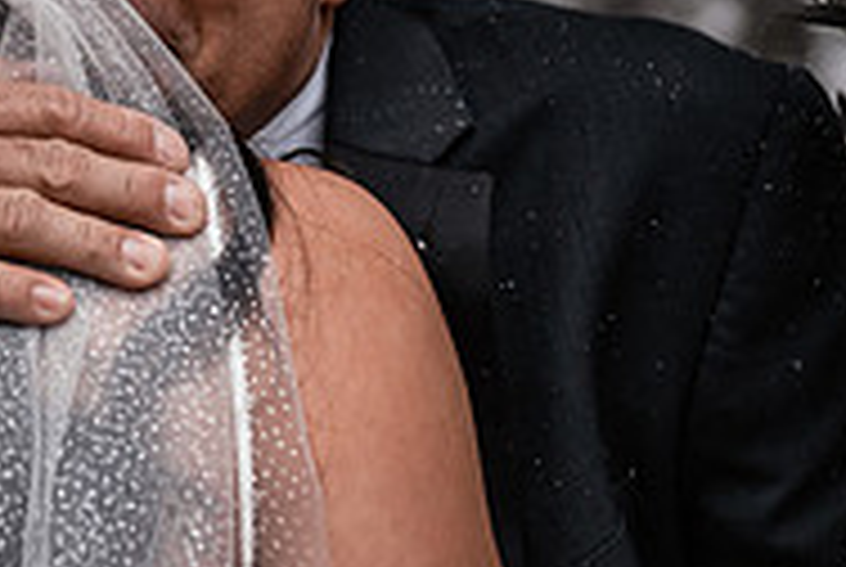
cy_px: -241
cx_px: -89
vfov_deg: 9.9
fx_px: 3177
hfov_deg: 14.8
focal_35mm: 135
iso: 200
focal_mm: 35
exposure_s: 1/400
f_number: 2
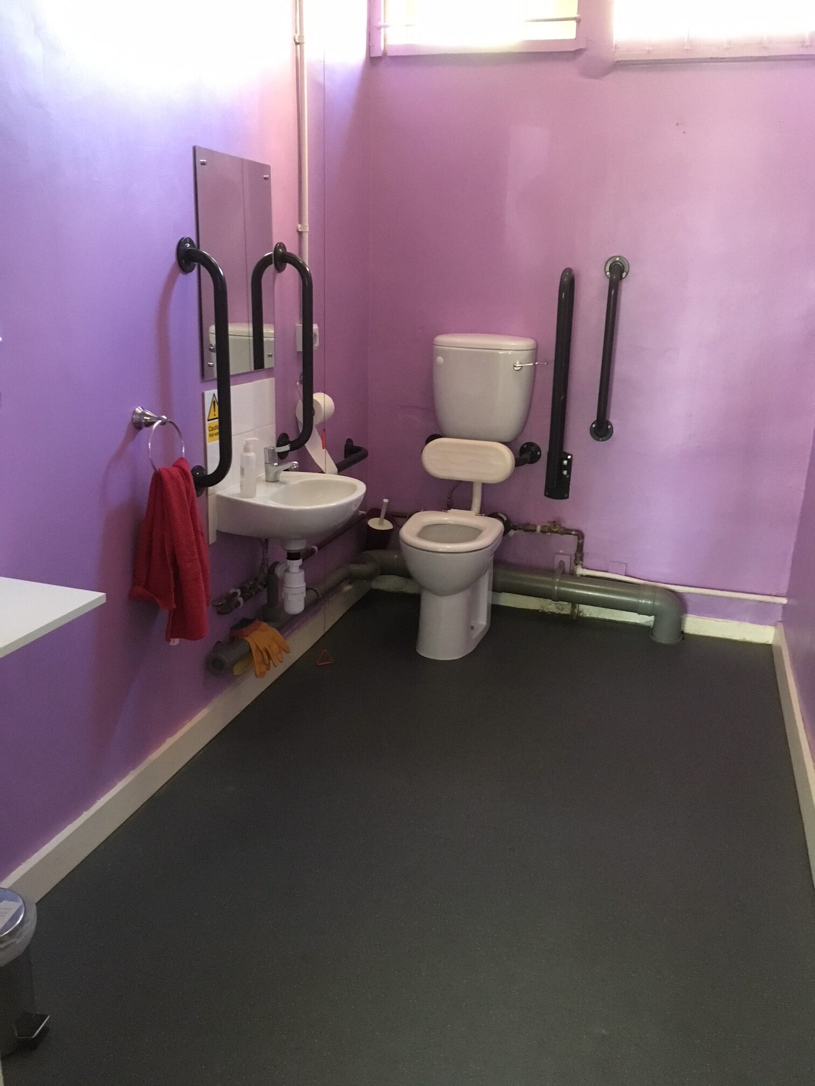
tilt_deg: -19.0
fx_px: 910
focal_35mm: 29
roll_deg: -2.2
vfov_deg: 61.7
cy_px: 543
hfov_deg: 48.2
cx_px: 408
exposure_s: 1/17
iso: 320
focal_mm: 4.15
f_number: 2.2
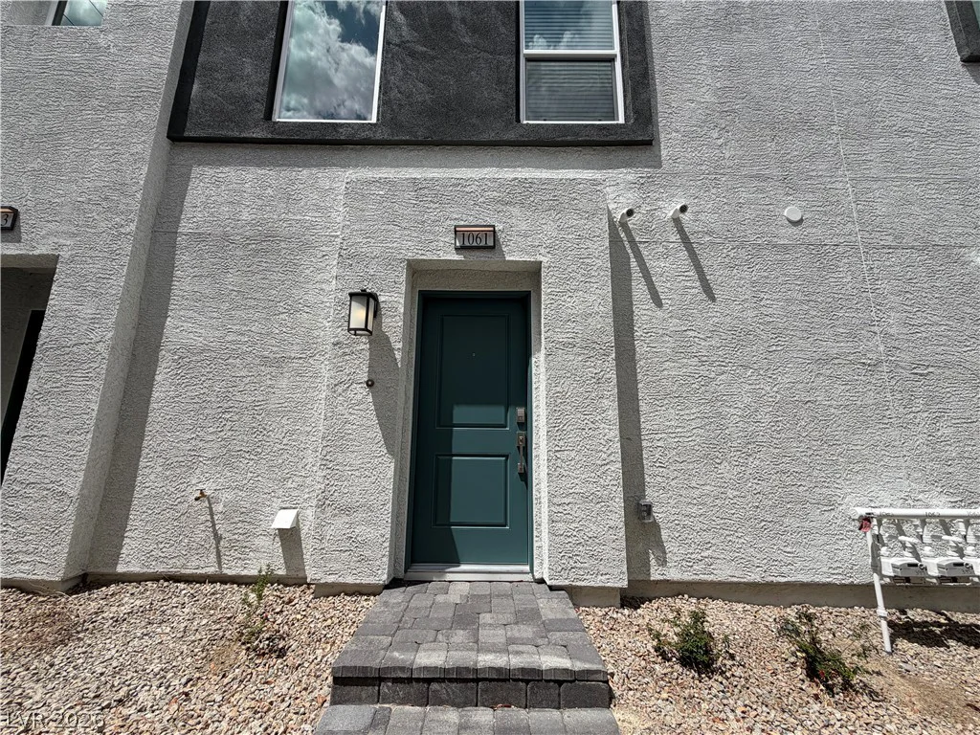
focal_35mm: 14
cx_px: 490
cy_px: 368
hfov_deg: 102.1
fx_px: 396
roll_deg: -0.3
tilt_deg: +11.1
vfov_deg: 85.7
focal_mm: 2.22
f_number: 2.2
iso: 20
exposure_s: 1/1211
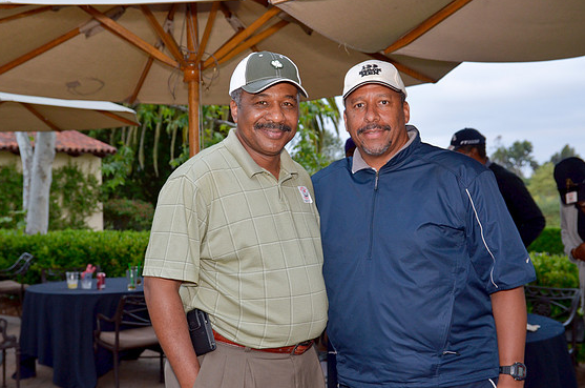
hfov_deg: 39.7
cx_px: 281
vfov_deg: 26.9
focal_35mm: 50
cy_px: 196
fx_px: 811
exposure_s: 1/80
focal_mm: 32
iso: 400
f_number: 4
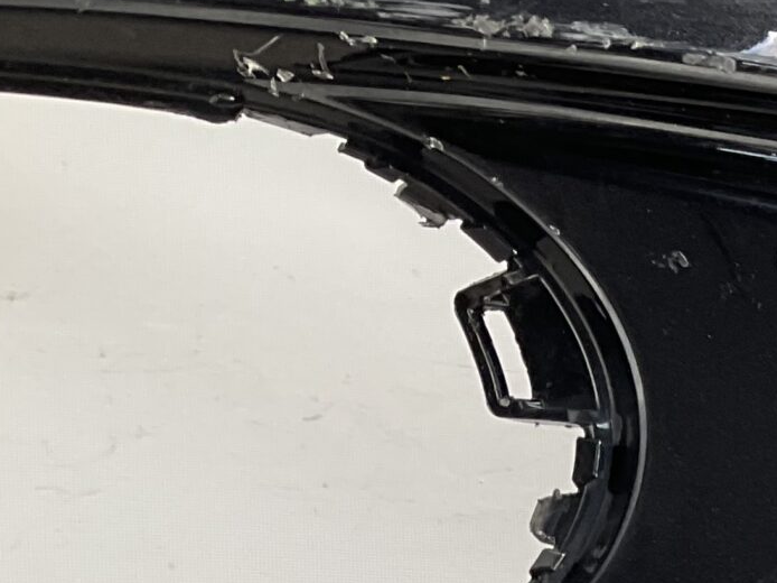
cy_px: 1017
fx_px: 2401
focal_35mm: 107
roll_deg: -1.2
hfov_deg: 15.8
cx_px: 1388
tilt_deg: -6.8
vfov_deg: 12.7
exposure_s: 1/307
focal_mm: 3
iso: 16
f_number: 1.8
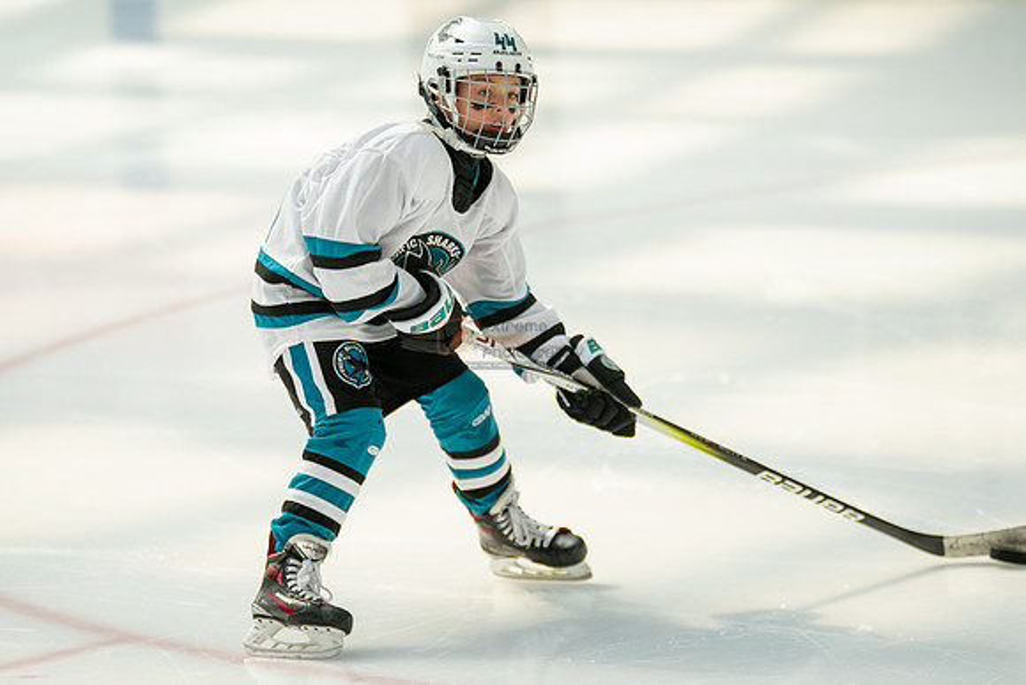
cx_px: 397
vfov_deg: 5.4
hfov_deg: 8.0
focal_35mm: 256
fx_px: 7299
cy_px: 345
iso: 1600
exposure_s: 1/2500
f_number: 3.2
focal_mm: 209
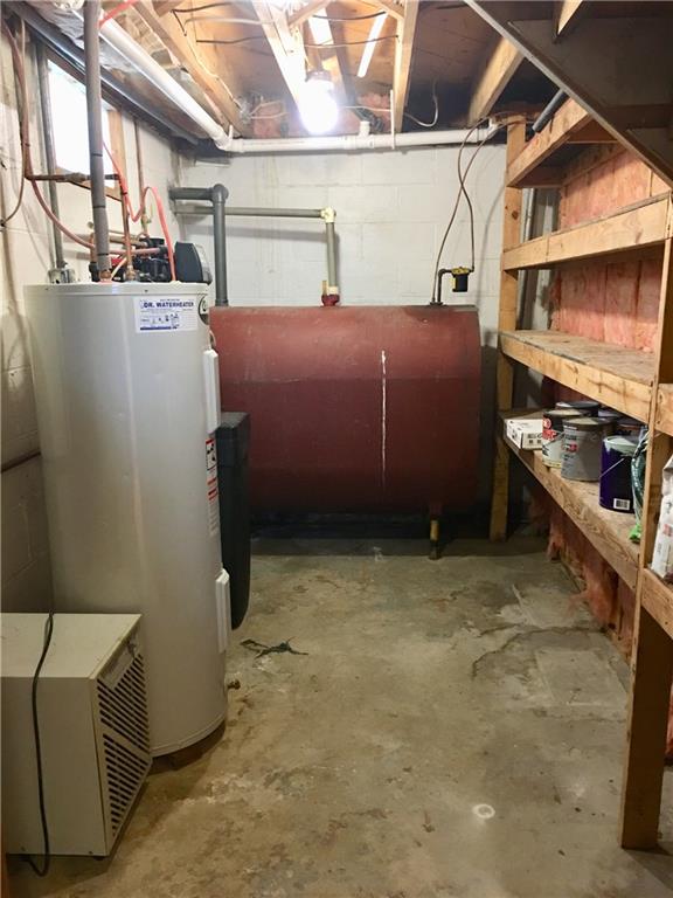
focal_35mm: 29
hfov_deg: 48.2
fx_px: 752
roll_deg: +0.5
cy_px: 449
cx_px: 336
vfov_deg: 61.7
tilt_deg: -11.5
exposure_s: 1/15
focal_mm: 4.15
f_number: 2.2
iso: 100
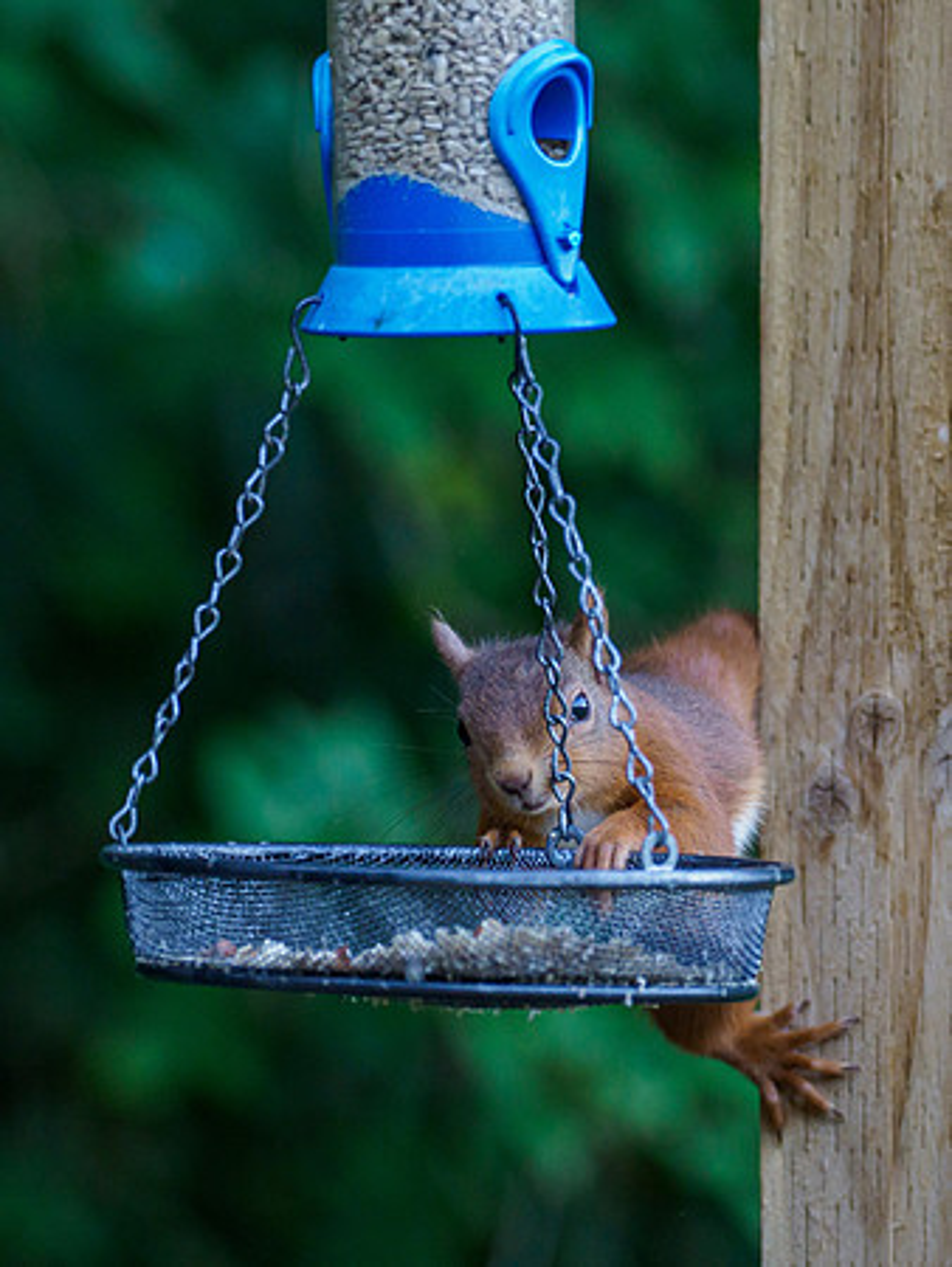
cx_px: 757
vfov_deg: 2.2
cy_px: 629
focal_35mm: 890
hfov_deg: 1.7
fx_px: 32601
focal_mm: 300
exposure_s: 1/250
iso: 1000
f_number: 4.5
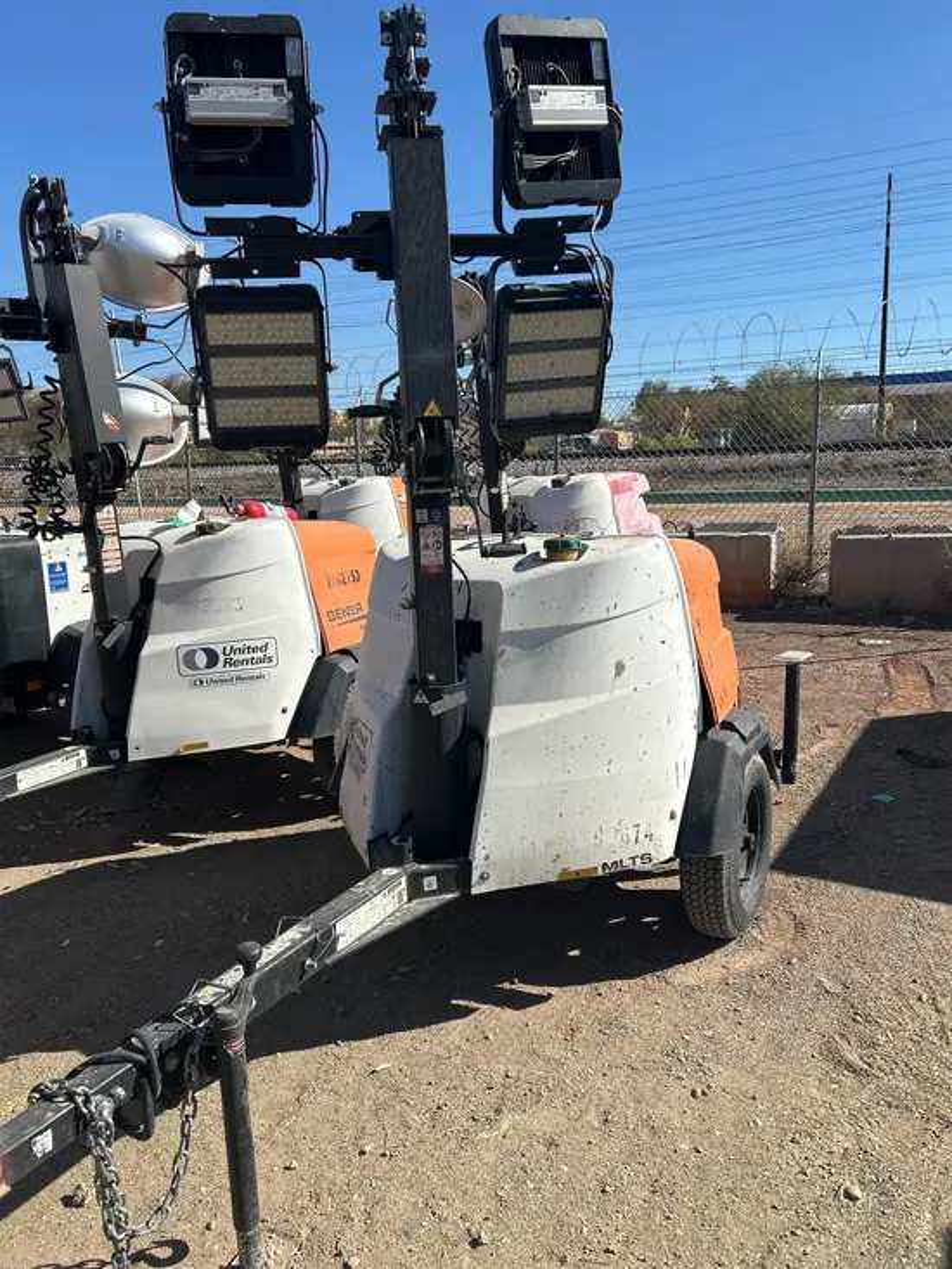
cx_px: 476
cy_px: 634
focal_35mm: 26
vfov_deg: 67.3
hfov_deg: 53.1
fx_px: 953
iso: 50
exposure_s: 1/4831
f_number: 1.5
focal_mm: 5.7
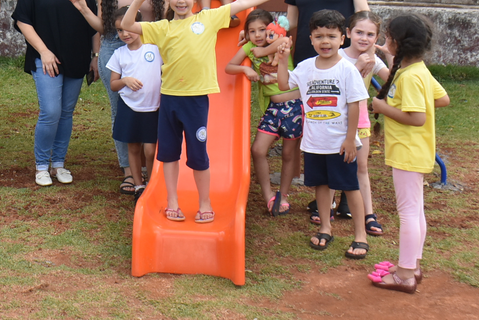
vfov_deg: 19.8
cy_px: 1
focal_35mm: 67
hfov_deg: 28.2
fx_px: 892
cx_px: 0
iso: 400
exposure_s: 1/500
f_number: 8
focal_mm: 20
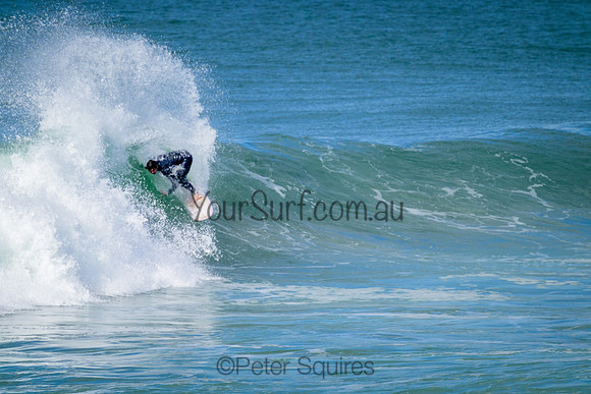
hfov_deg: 2.6
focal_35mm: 800
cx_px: 296
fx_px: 13136
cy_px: 197
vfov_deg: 1.7
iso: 1000
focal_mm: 800
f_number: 11
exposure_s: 1/2000
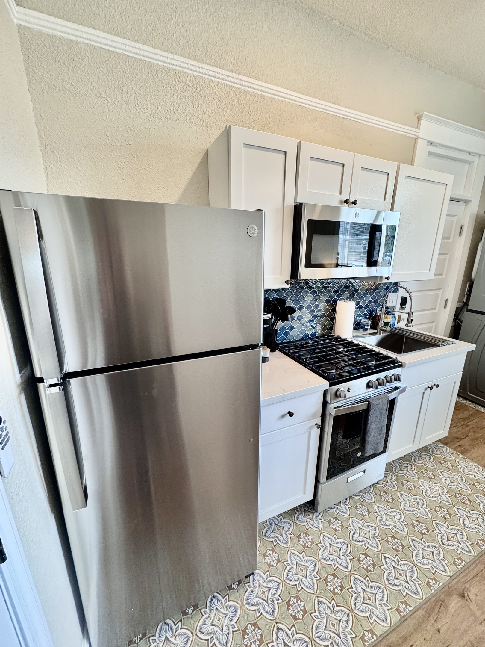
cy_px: 324
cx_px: 242
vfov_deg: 102.1
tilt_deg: -14.7
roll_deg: -0.2
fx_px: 262
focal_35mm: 14
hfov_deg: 85.7
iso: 200
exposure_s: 1/60
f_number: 2.2
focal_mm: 2.22
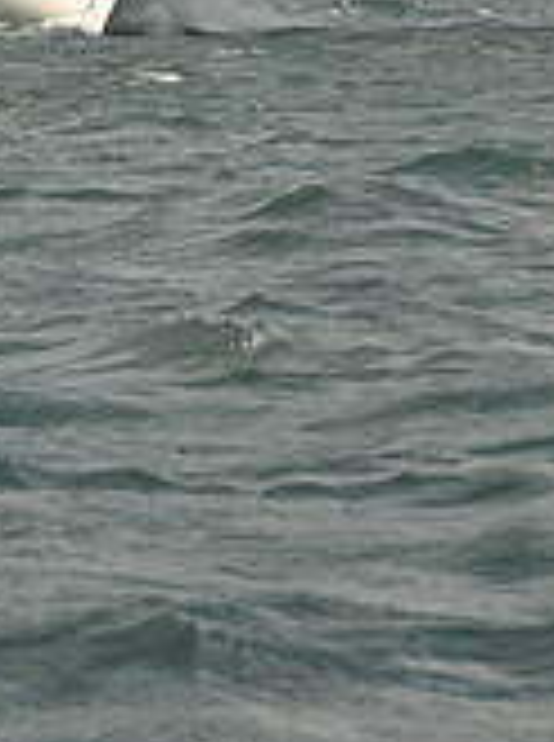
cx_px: 263
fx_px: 5955
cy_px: -477
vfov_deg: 7.0
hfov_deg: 5.3
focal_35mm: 278
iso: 250
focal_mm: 82
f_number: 6.3
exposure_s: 1/640
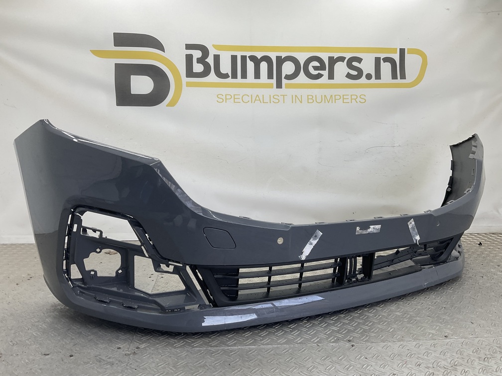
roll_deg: +0.7
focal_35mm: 29
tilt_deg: -6.8
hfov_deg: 61.7
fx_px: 421
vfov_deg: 48.2
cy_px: 188
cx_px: 251
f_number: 1.8
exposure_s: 1/120
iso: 20
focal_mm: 3
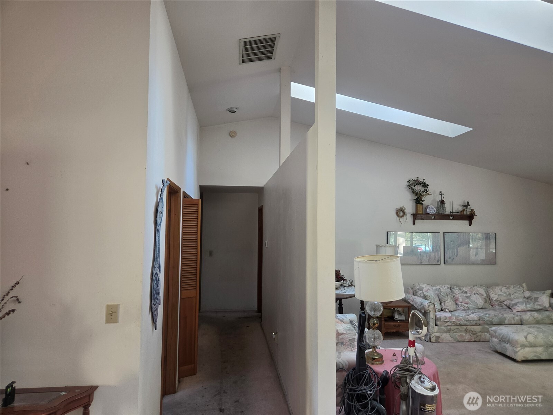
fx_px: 367
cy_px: 208
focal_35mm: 23
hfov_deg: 73.9
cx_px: 276
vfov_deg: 58.9
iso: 200
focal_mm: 5.4
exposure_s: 1/120
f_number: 1.8
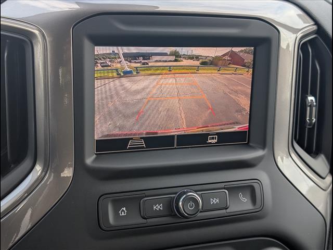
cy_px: 125
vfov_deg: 29.7
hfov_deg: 38.9
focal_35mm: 49
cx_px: 166
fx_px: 471
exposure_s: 1/99
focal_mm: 6.9
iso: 21
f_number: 1.68
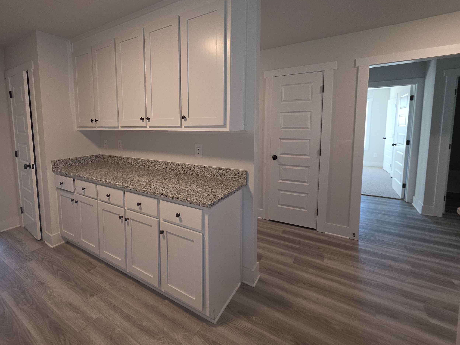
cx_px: 189
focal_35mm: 16
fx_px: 213
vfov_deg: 77.5
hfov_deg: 93.5
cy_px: 145
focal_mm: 2.2
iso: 80
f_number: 1.9
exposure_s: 1/60
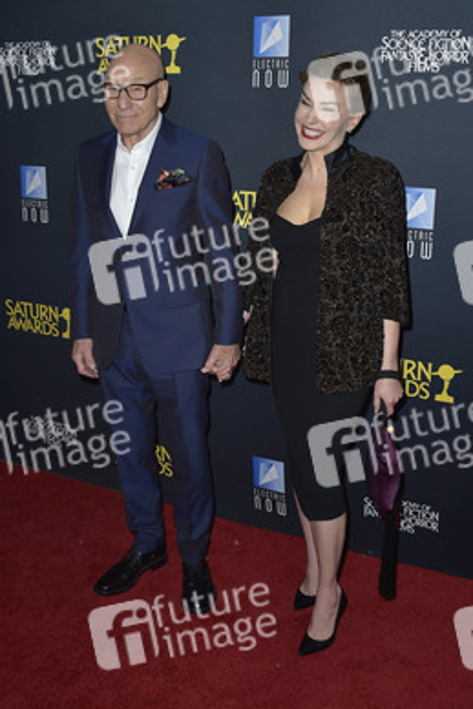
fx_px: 650
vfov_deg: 57.2
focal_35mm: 33
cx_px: 236
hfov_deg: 40.0
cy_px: 353
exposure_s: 1/250
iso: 250
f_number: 6.3
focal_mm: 32
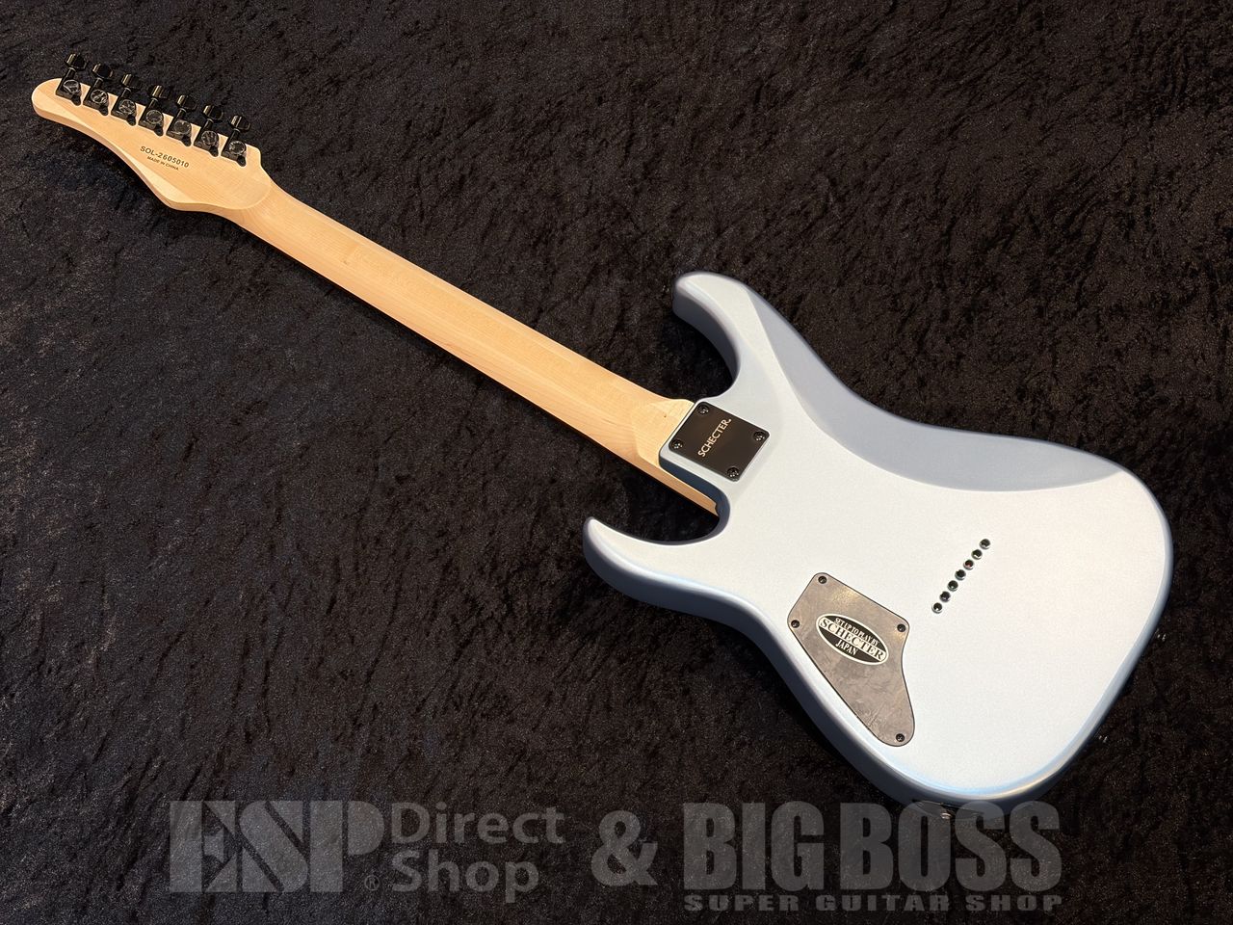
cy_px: 462
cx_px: 616
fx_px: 1852
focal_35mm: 52
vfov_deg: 28.0
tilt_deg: -64.4
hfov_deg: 36.8
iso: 50
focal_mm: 5.96
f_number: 1.6
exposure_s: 1/60
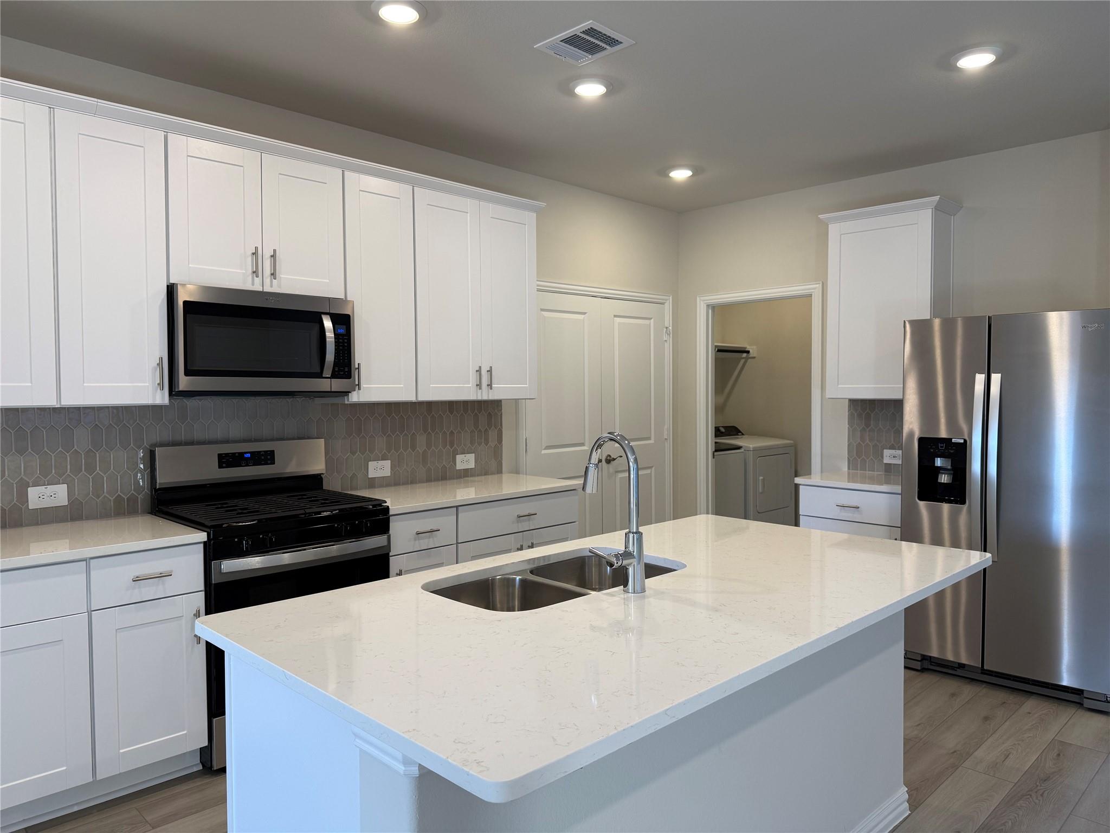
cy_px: 416
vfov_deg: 56.8
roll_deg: +0.5
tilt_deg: -1.6
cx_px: 555
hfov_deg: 71.6
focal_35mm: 24
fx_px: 770
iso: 100
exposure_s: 1/120
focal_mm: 6.76
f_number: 1.78
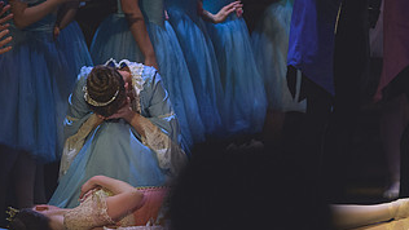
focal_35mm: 577
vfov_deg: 2.1
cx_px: 91
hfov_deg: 3.7
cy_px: 178
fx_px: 6260
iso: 3600
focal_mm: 200
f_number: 2.8
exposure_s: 1/320
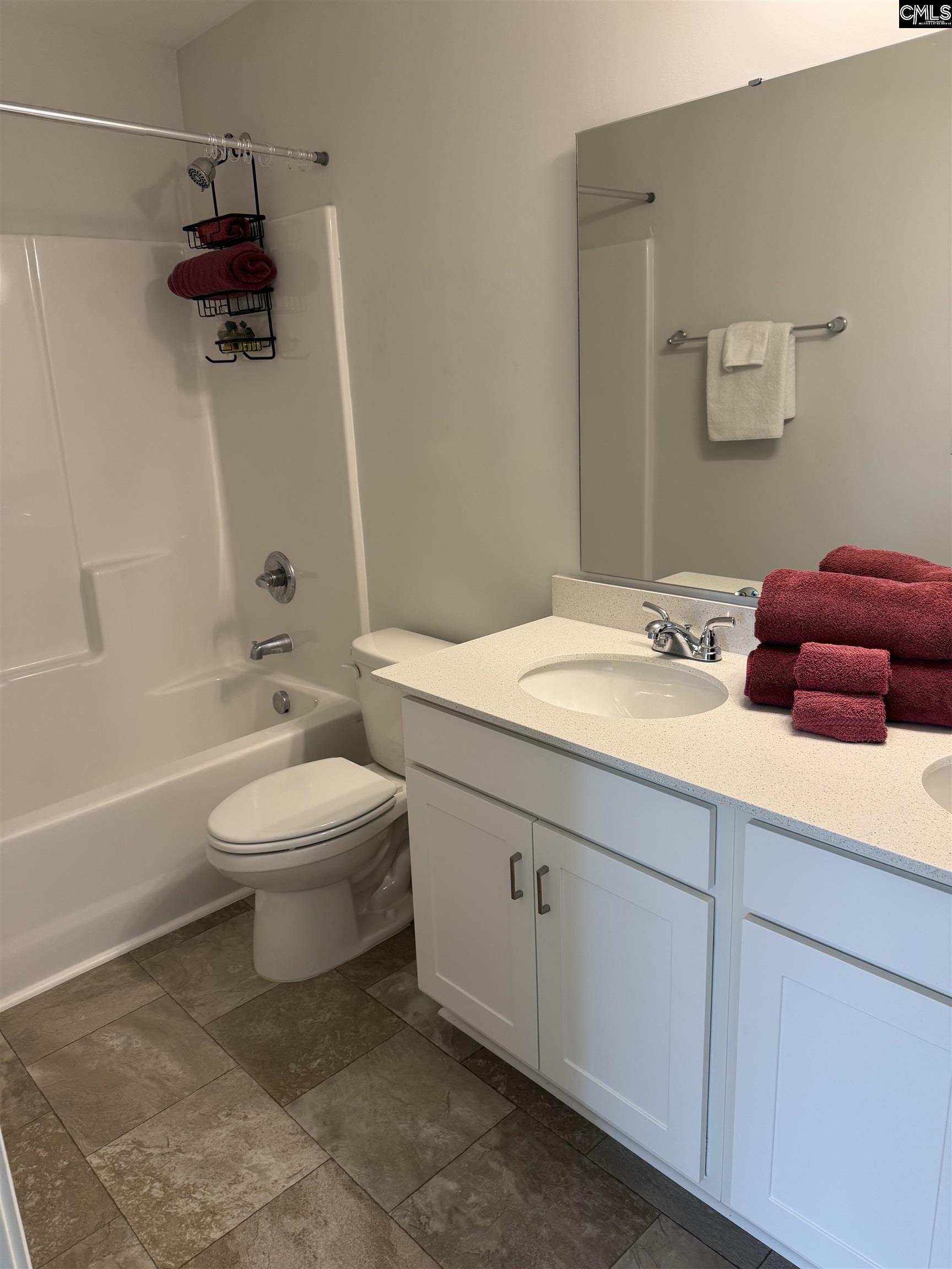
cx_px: 476
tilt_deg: -16.3
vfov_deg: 71.6
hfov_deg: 56.8
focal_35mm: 24
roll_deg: +0.3
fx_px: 880
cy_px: 634
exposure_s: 1/120
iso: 125
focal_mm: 6.76
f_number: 1.78
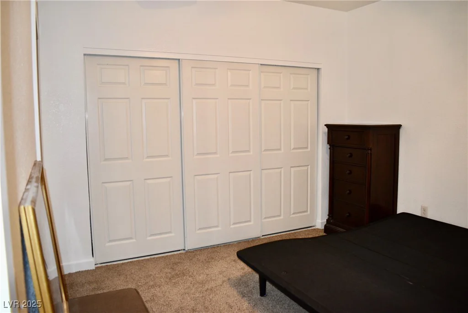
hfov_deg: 67.4
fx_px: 351
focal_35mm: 27
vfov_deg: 48.0
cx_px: 234
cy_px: 156
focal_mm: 18
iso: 900
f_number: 3.5
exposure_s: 1/60
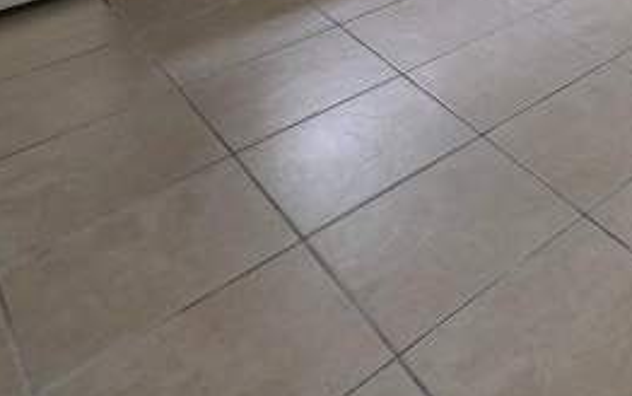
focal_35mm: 42
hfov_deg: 34.7
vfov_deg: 21.9
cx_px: 803
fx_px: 724
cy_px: -280
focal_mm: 2.2
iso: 160
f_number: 1.9
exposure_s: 1/120
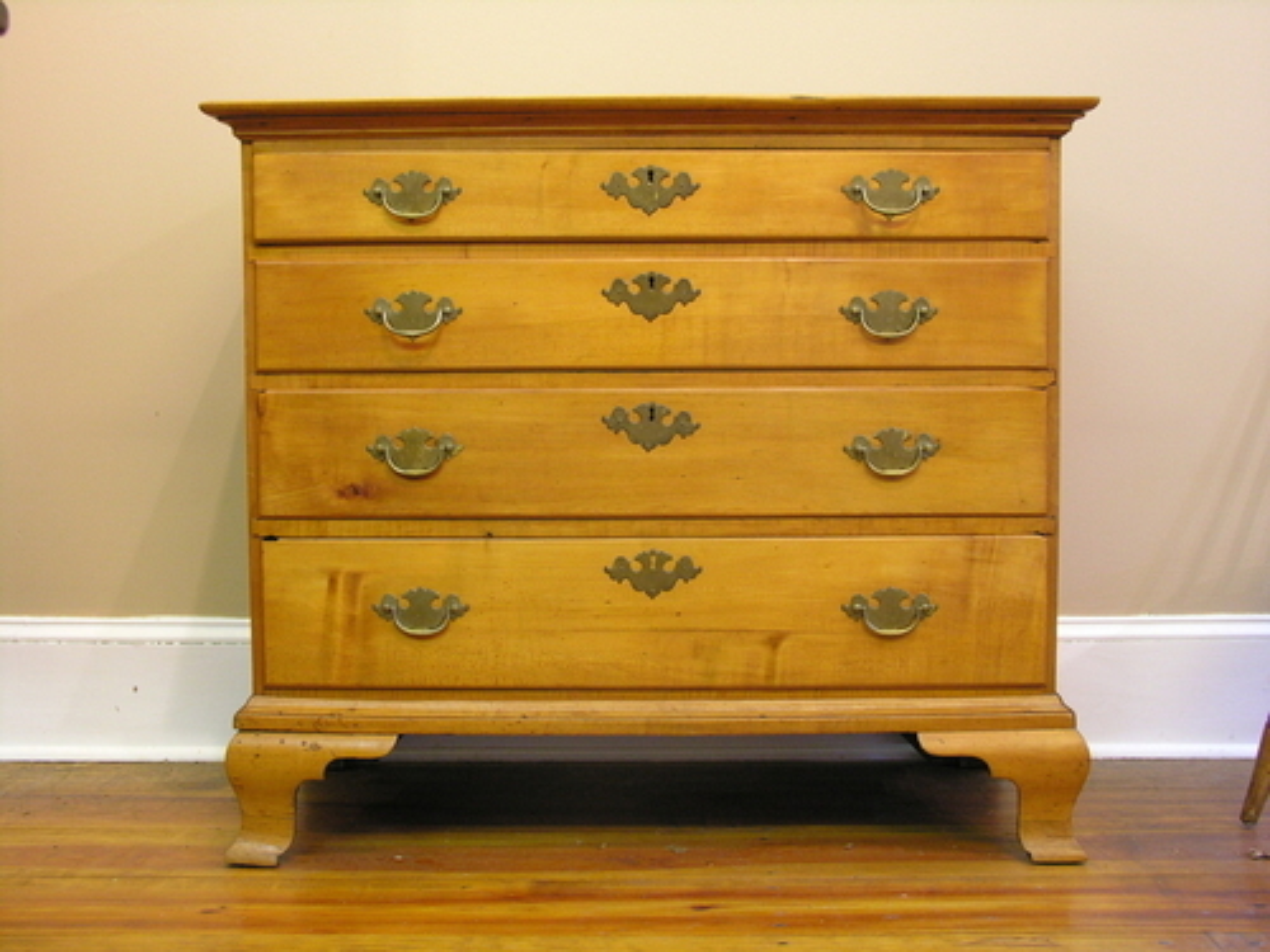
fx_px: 1578
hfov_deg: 43.9
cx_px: 635
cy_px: 476
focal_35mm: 43
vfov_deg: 33.6
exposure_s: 1/4.1
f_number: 2.9
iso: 200
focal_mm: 11
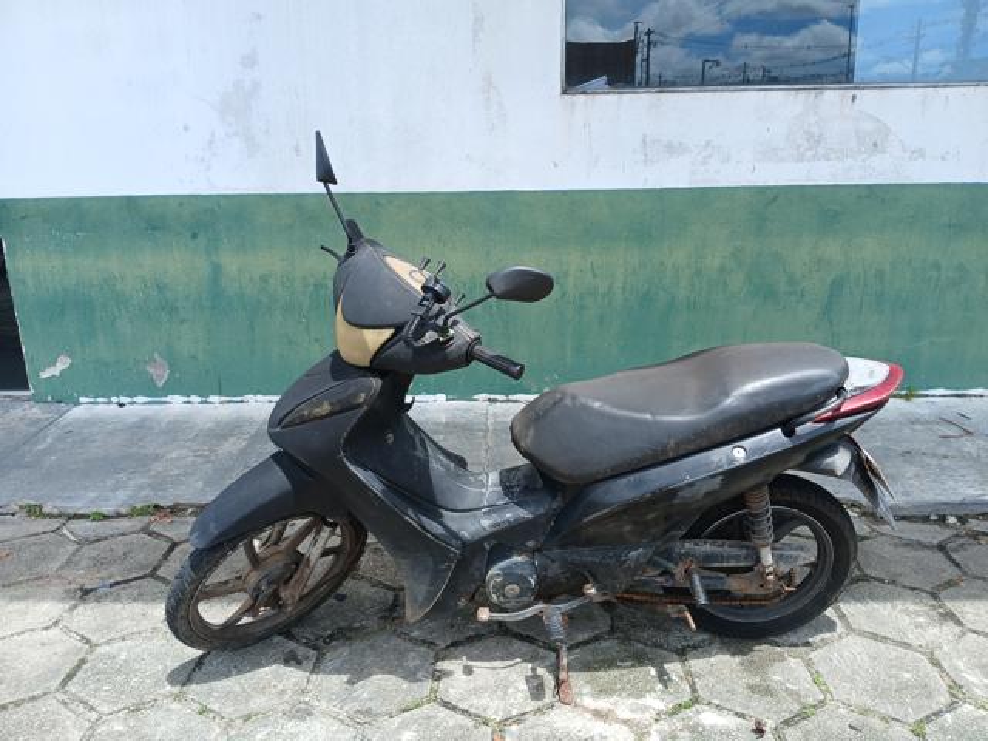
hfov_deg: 67.3
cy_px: 370
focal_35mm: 26
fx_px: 742
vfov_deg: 53.1
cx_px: 494
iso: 20
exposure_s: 1/244
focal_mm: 3.98
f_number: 1.8
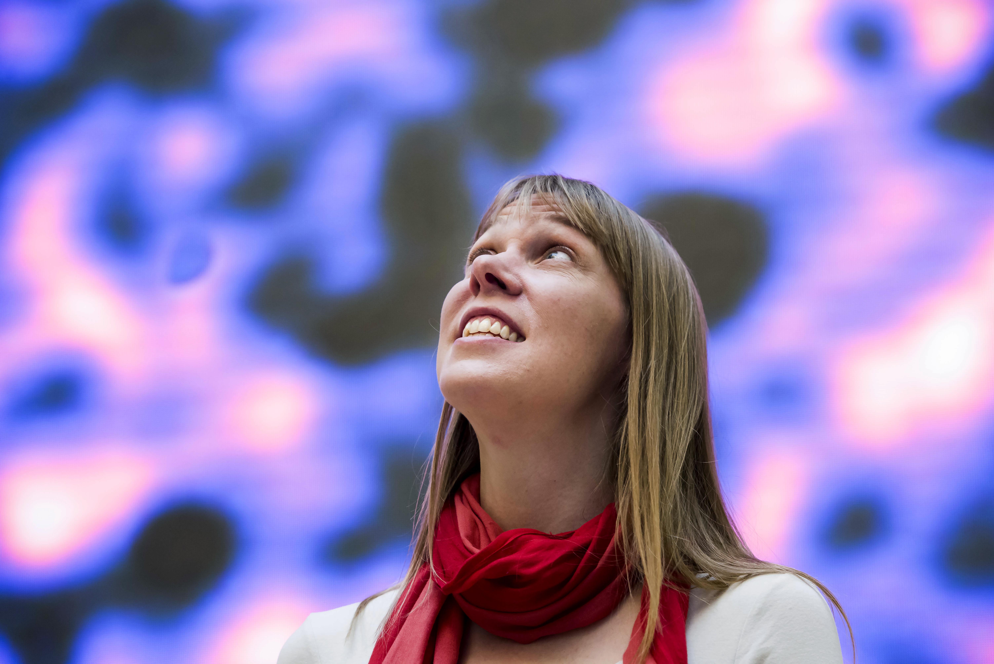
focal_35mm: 125
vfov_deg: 11.0
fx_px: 3453
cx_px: 497
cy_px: 332
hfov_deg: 16.4
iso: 3200
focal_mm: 125
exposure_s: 1/160
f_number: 5.6
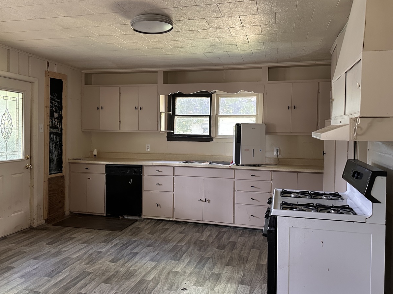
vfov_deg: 48.2
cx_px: 192
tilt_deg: -0.4
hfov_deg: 61.7
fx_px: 329
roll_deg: -0.5
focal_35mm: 29
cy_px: 137
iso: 500
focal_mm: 6.86
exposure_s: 1/60
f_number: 1.78
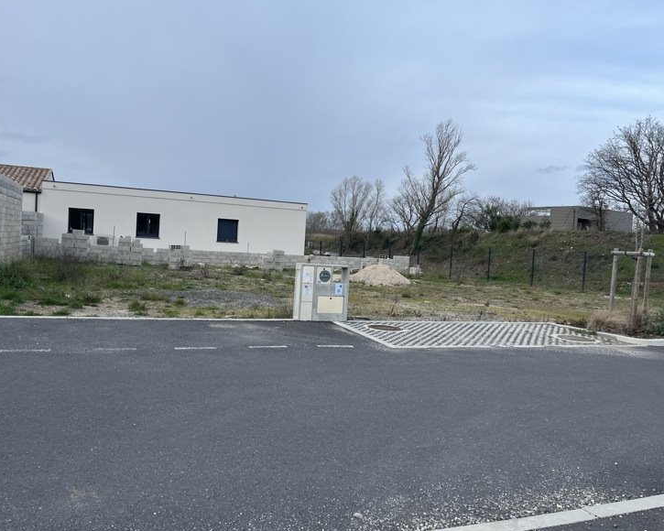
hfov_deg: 62.2
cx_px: 327
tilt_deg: -2.0
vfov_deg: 51.5
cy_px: 259
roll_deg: -3.0
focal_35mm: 28
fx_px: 550
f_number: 1.6
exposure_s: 1/992
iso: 50
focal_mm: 5.1
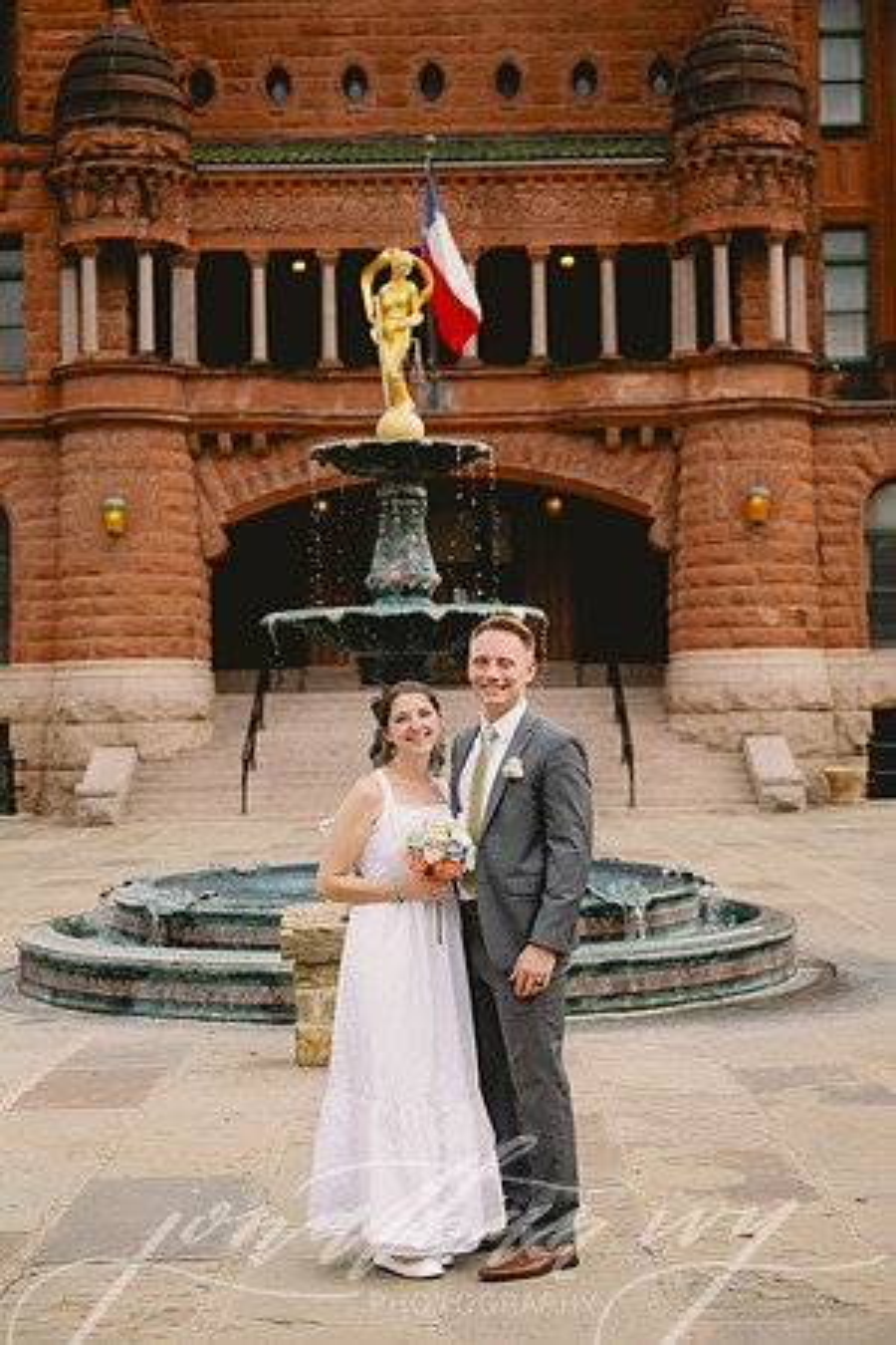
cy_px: 672
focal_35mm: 55
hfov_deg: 24.6
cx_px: 448
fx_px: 2053
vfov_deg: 36.2
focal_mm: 55
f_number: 3.2
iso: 200
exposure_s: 1/2000
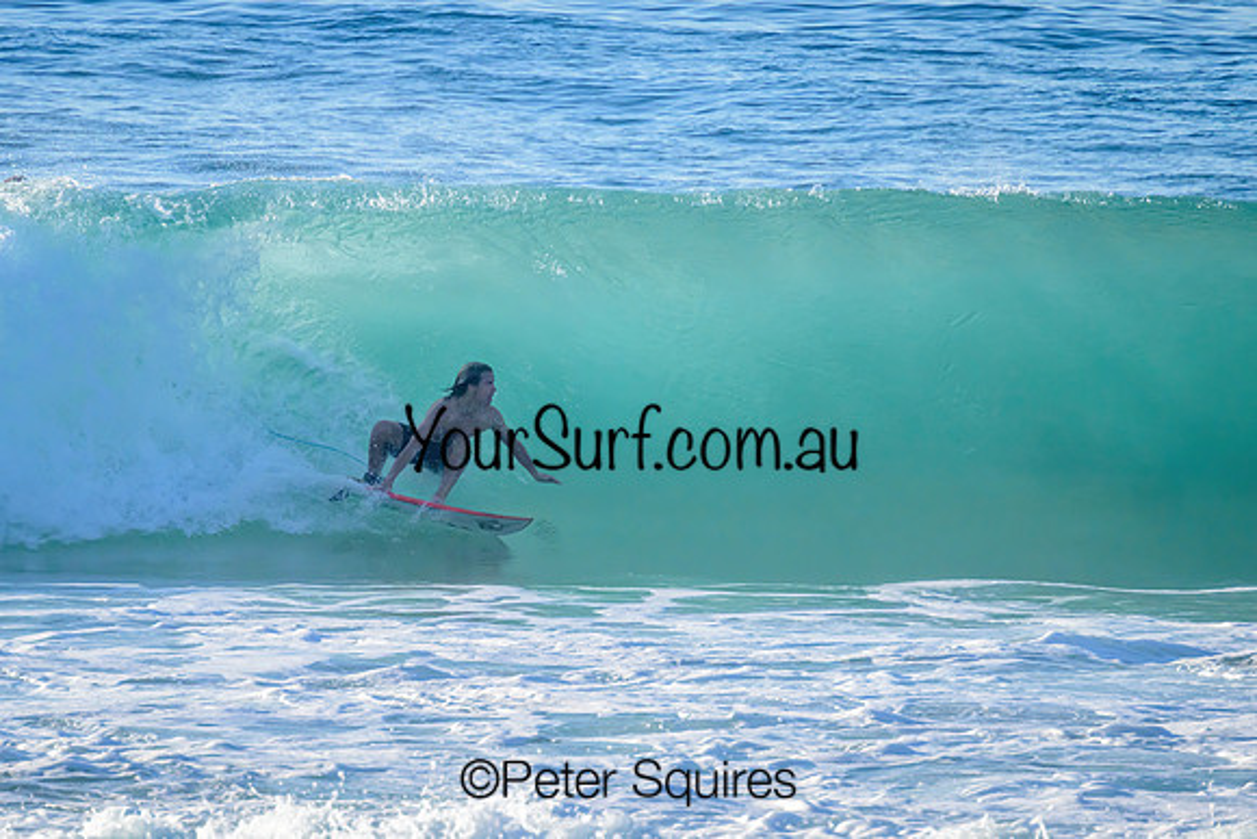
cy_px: 367
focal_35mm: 931
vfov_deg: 1.5
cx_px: 598
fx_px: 32526
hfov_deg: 2.2
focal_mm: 800
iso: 1250
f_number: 11
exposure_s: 1/2000
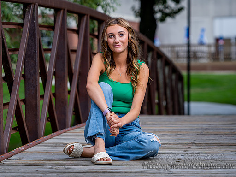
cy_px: 89
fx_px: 1002
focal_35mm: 147
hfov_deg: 13.4
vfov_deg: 10.1
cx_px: 108
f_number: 4
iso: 100
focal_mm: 135
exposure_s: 1/200
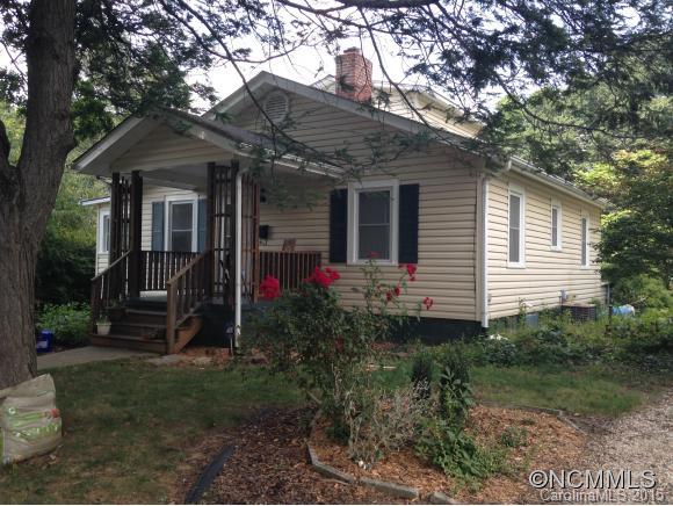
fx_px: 642
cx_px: 336
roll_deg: +0.4
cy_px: 253
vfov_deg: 43.0
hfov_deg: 55.3
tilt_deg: -1.0
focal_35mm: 33
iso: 50
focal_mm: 4.12
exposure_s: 1/251
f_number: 2.4
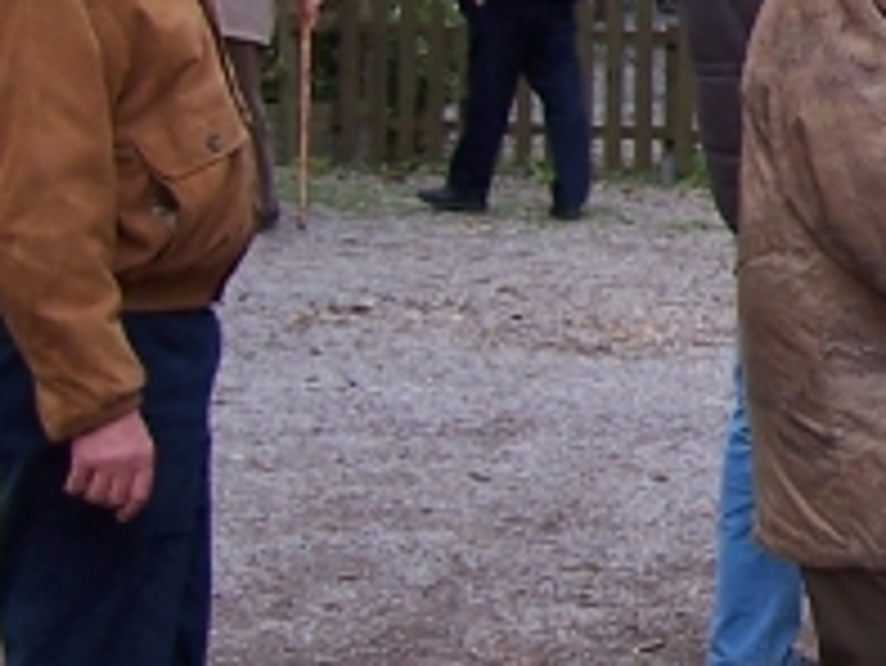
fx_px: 3944
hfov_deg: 11.6
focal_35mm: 154
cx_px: 1732
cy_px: 14
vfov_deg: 9.6
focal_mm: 6.3
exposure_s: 1/125
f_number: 2.8
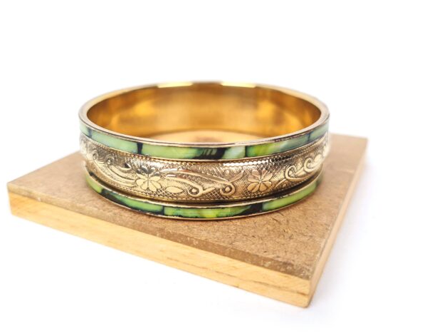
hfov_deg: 61.6
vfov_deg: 48.2
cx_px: 210
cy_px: 163
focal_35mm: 29
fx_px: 374
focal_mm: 5.4
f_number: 1.8
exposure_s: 1/127
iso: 50
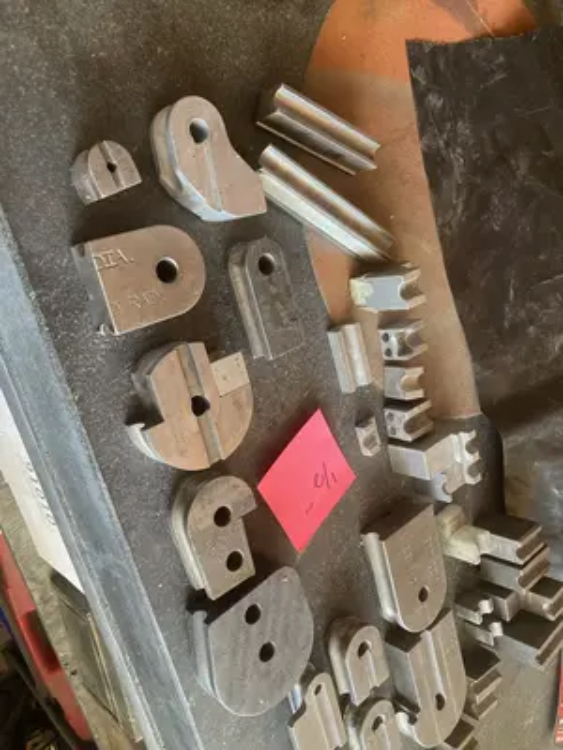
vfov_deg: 63.4
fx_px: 607
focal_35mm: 28
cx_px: 282
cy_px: 375
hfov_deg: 49.7
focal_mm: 3.99
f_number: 1.8
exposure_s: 1/60
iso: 160
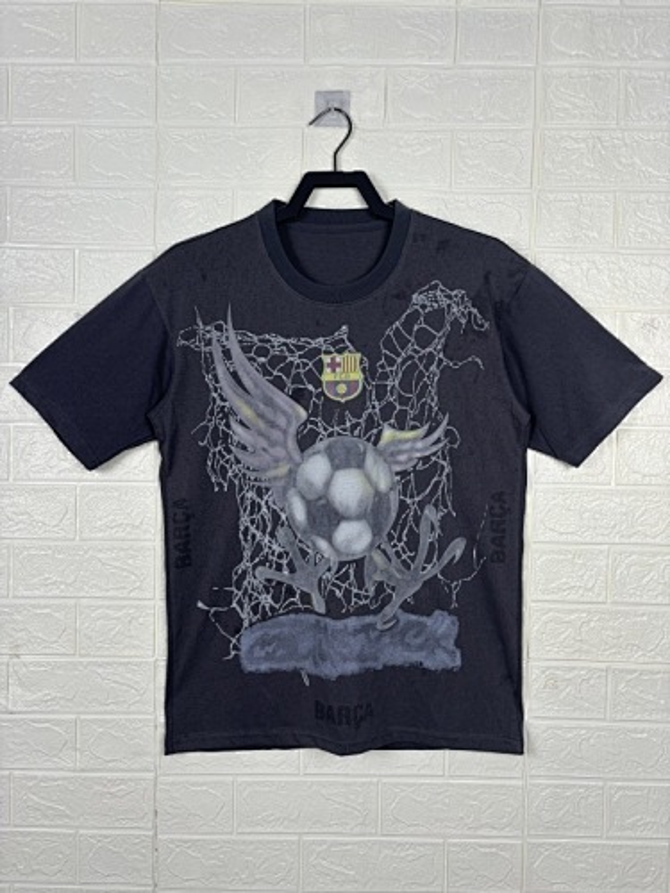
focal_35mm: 26
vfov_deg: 67.3
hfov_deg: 53.1
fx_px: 671
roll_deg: -1.0
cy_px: 446
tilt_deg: -1.2
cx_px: 335
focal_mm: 5.96
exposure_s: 1/100
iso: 64
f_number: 1.6
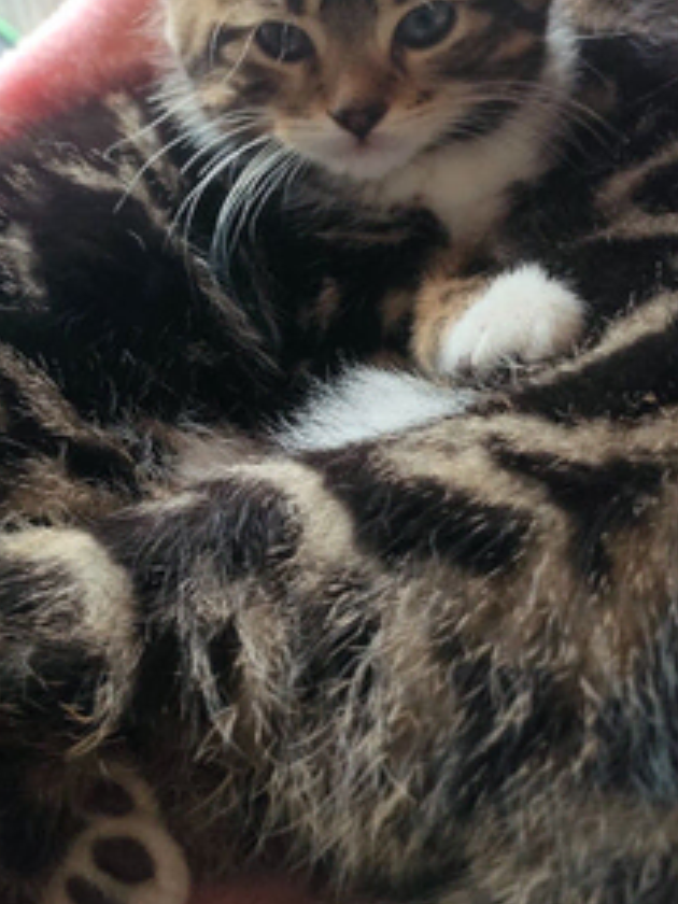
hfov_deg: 34.1
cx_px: 237
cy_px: 312
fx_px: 1097
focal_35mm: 42
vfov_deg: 44.2
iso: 125
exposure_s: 1/50
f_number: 1.7
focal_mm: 4.73
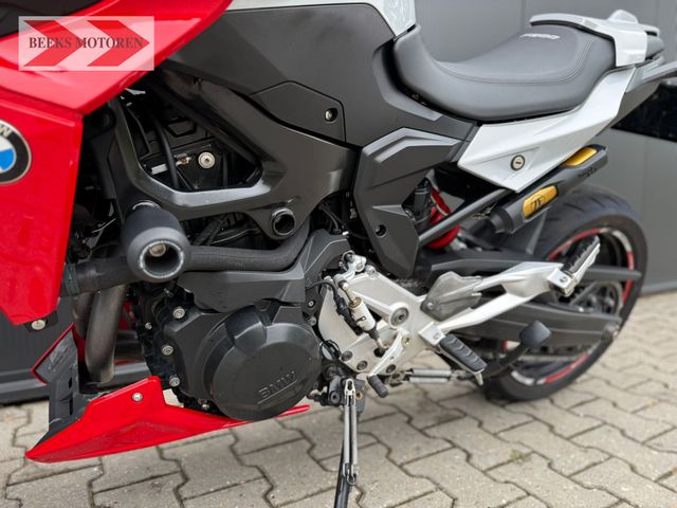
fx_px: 469
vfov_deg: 56.8
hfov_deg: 71.6
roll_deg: -0.9
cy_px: 254
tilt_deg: -5.2
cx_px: 338
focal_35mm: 24
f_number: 1.78
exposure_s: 1/367
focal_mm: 6.76
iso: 100
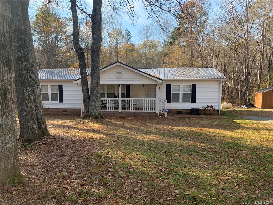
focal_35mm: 26
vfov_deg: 53.1
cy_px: 102
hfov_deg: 67.3
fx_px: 205
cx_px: 136
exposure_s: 1/426
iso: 25
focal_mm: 4.25
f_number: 1.8
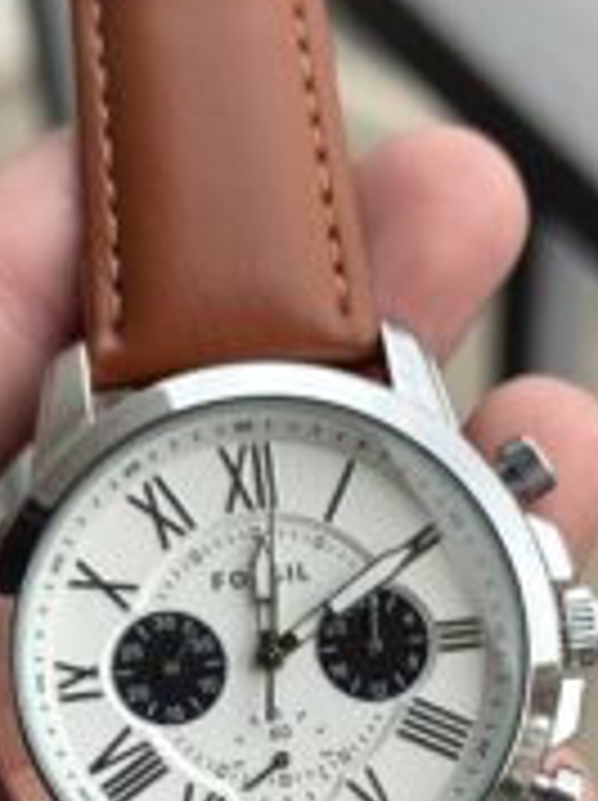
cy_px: 837
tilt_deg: -62.4
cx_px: 297
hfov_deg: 13.7
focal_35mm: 108
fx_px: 2494
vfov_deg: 17.7
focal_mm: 6.76
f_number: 1.78
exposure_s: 1/439
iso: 64
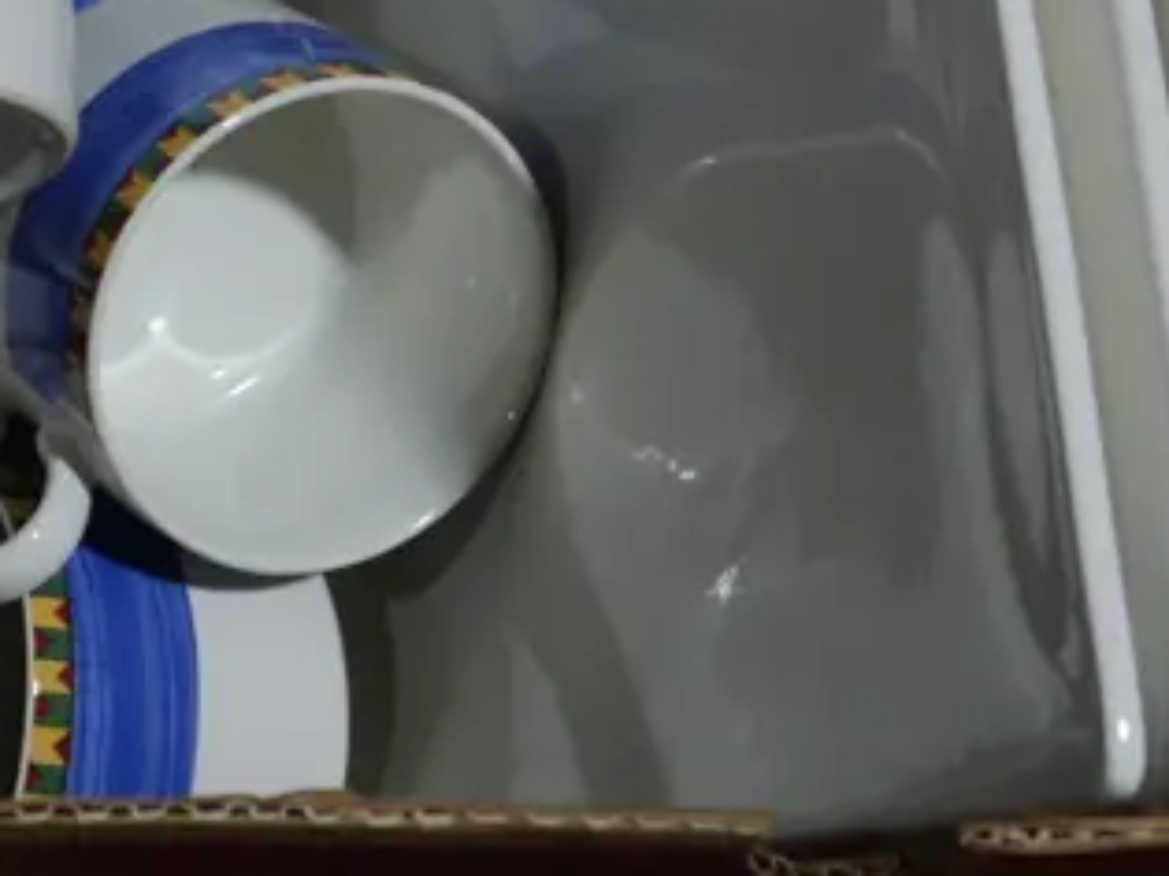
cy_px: -516
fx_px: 3950
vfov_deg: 12.0
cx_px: -308
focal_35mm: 117
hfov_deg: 16.0
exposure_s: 1/125
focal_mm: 18
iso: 200
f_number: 5
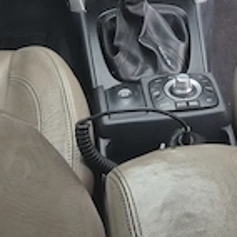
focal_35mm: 86
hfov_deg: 20.1
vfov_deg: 18.4
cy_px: -95
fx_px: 666
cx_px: 170
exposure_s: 1/180
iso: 160
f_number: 1.8
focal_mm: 5.4
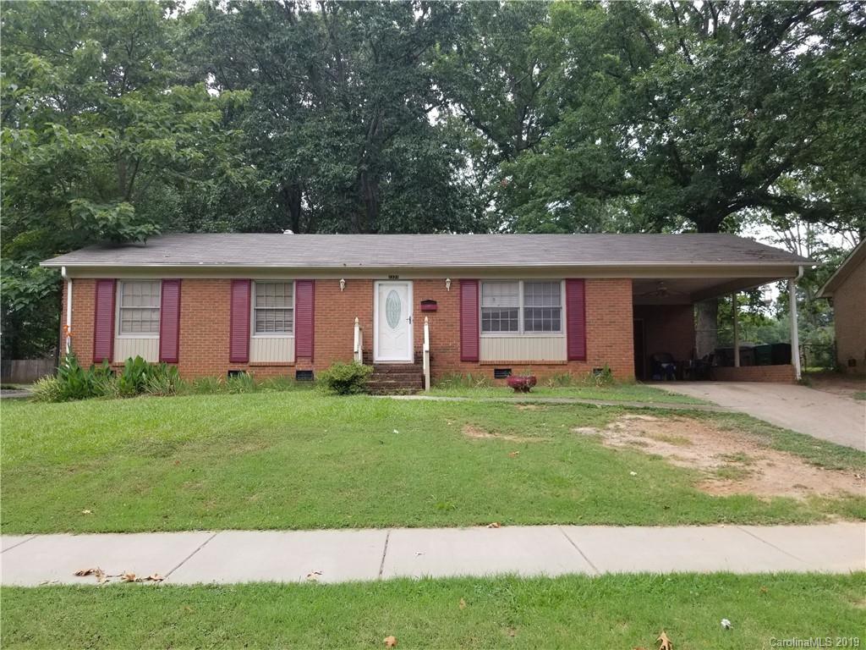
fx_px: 650
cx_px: 433
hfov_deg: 67.3
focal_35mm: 26
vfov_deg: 53.1
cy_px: 325
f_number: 1.7
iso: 50
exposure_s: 1/604
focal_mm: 4.25
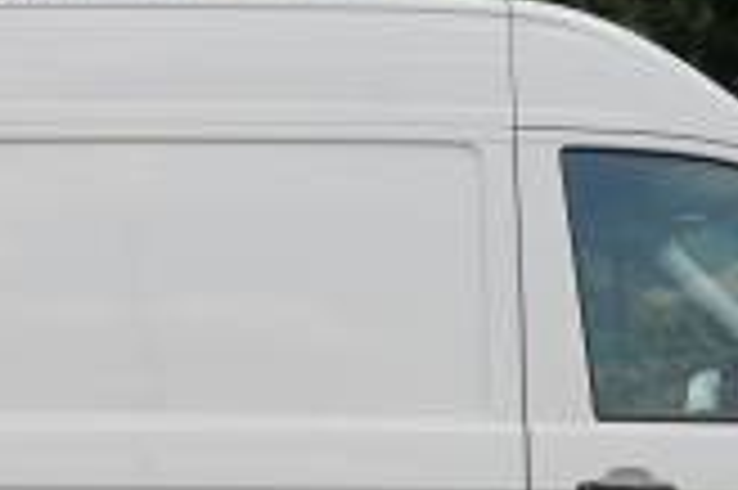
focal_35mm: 140
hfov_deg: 14.6
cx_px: 94
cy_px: 459
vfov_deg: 9.7
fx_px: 2862
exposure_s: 1/250
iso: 100
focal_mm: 35.7
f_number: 4.5
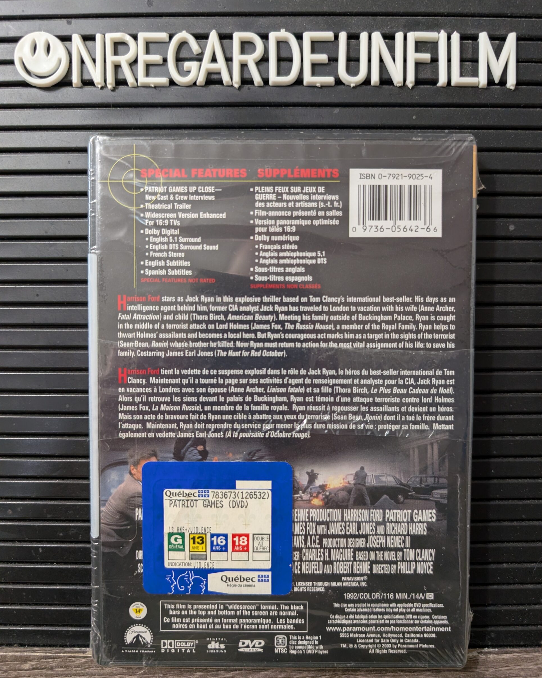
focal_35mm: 25
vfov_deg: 68.1
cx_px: 271
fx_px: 501
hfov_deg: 56.8
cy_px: 341
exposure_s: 1/120
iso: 755
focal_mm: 6.9
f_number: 1.68
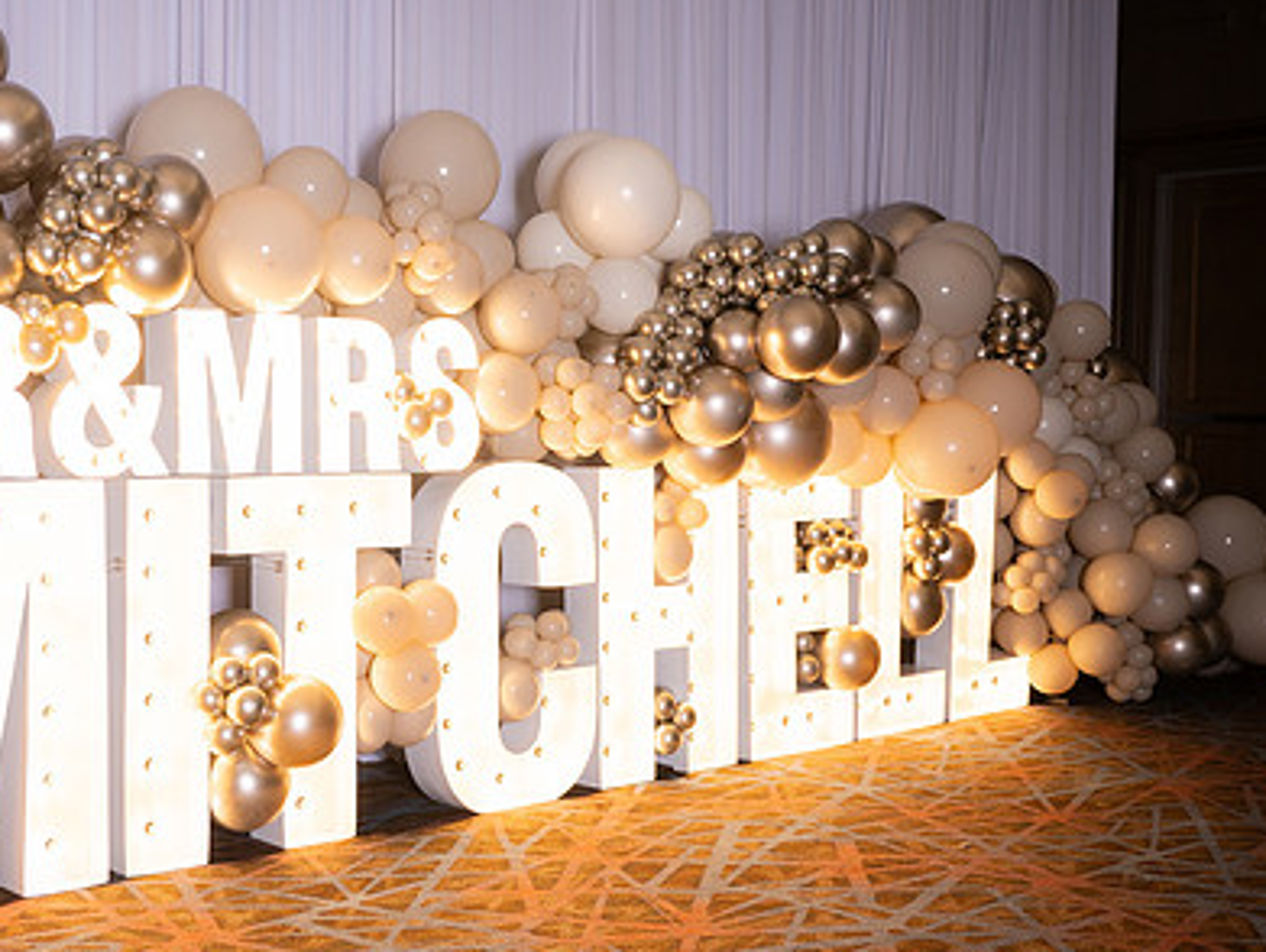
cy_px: 508
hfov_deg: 39.8
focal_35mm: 47
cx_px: 408
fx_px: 1721
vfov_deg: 30.9
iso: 320
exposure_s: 1/250
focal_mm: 33
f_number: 2.8
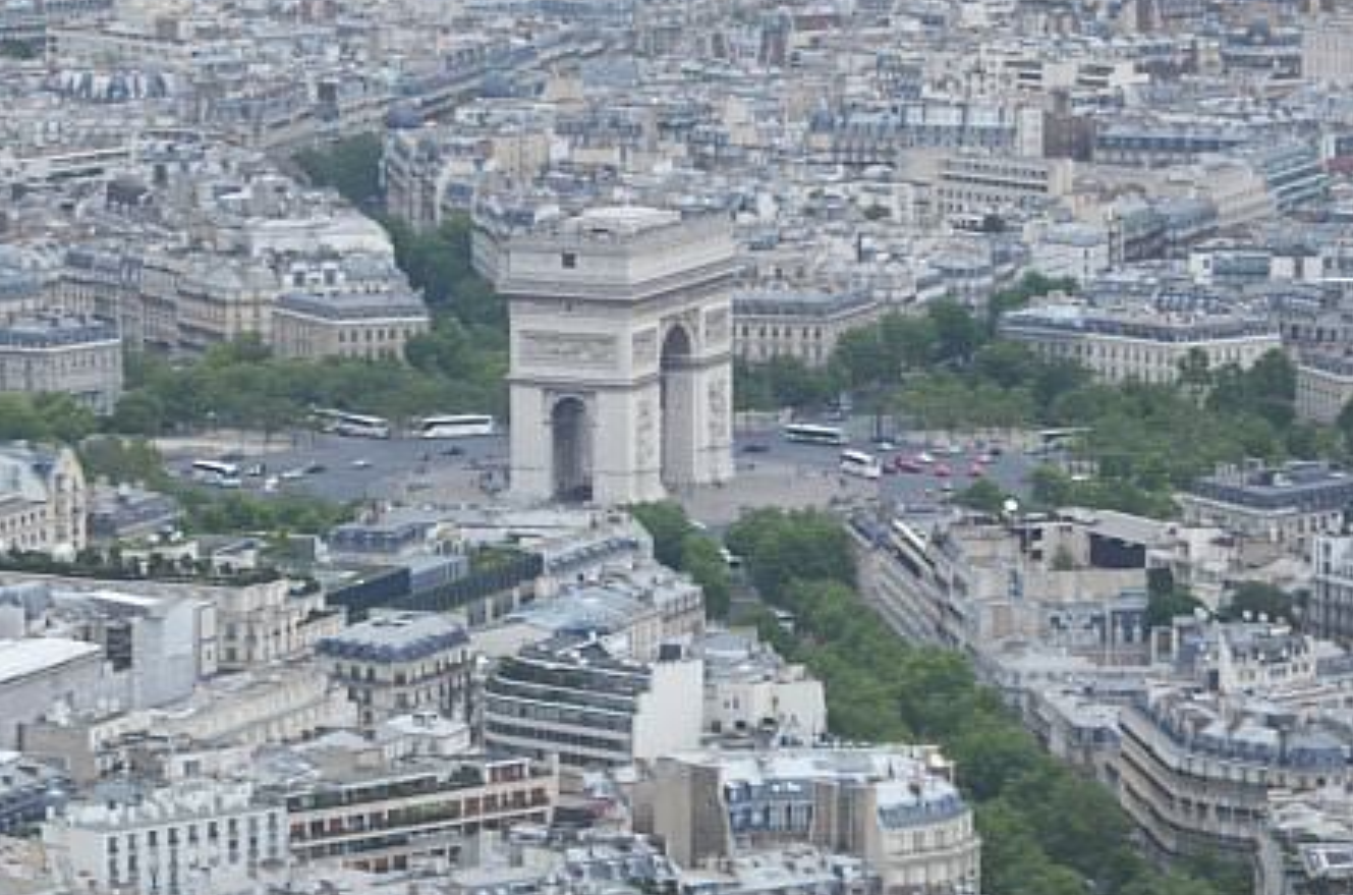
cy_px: 422
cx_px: 638
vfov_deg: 5.3
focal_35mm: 259
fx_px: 9710
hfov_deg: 8.0
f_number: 5.6
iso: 500
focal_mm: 85
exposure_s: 1/100
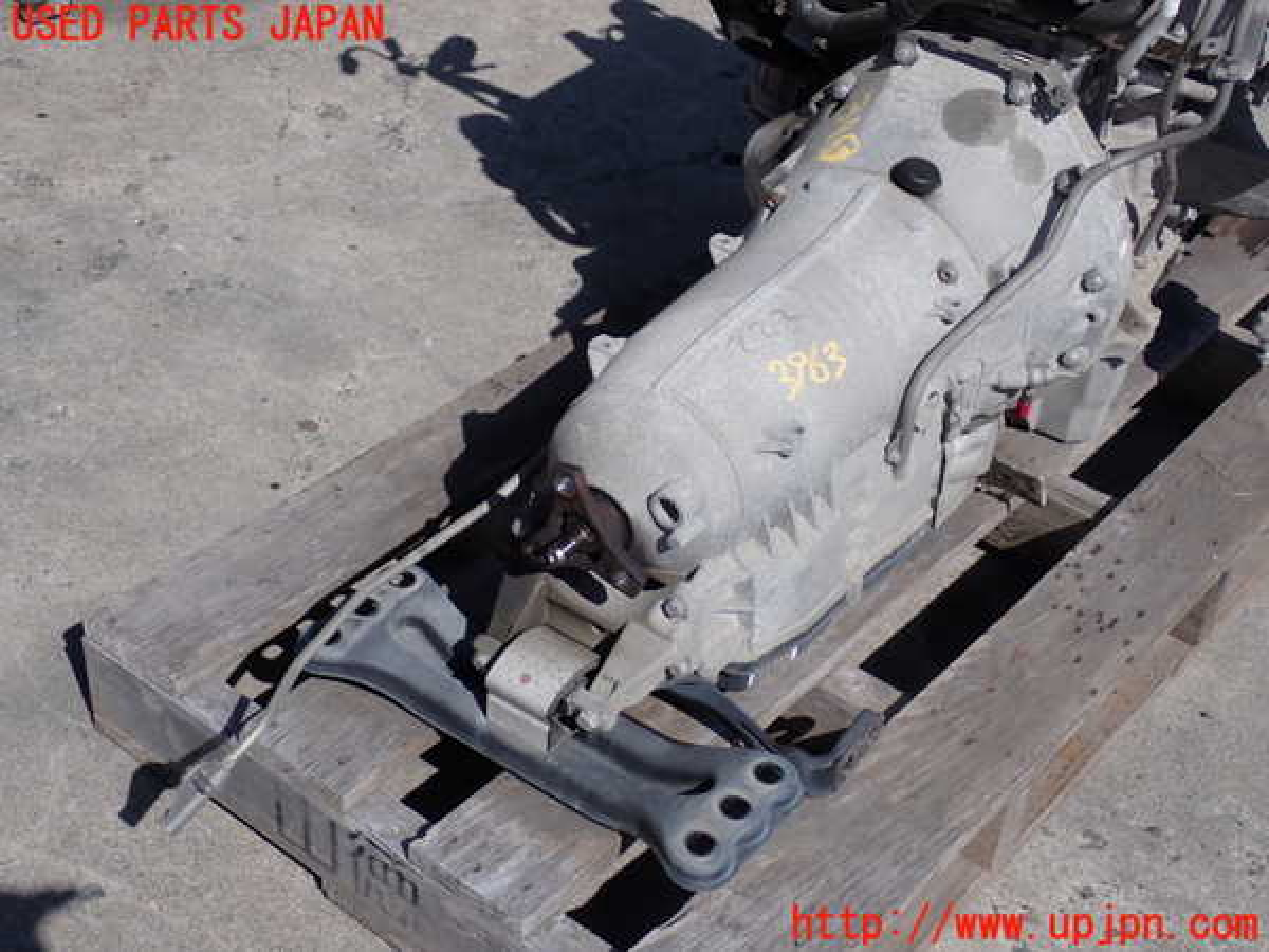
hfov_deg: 35.5
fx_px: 1980
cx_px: 634
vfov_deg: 27.0
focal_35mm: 54
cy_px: 476
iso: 100
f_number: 3.3
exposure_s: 1/1250
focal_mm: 9.65
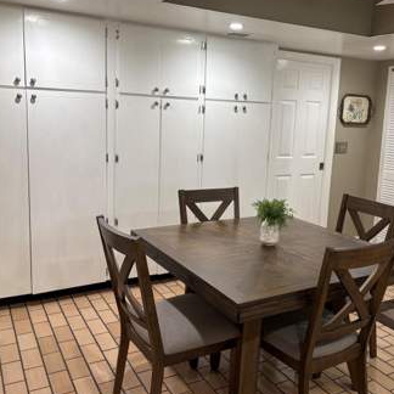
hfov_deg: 48.3
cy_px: 182
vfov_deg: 48.4
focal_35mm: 34
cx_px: 225
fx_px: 438
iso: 125
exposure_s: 1/60
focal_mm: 5.96
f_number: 1.6
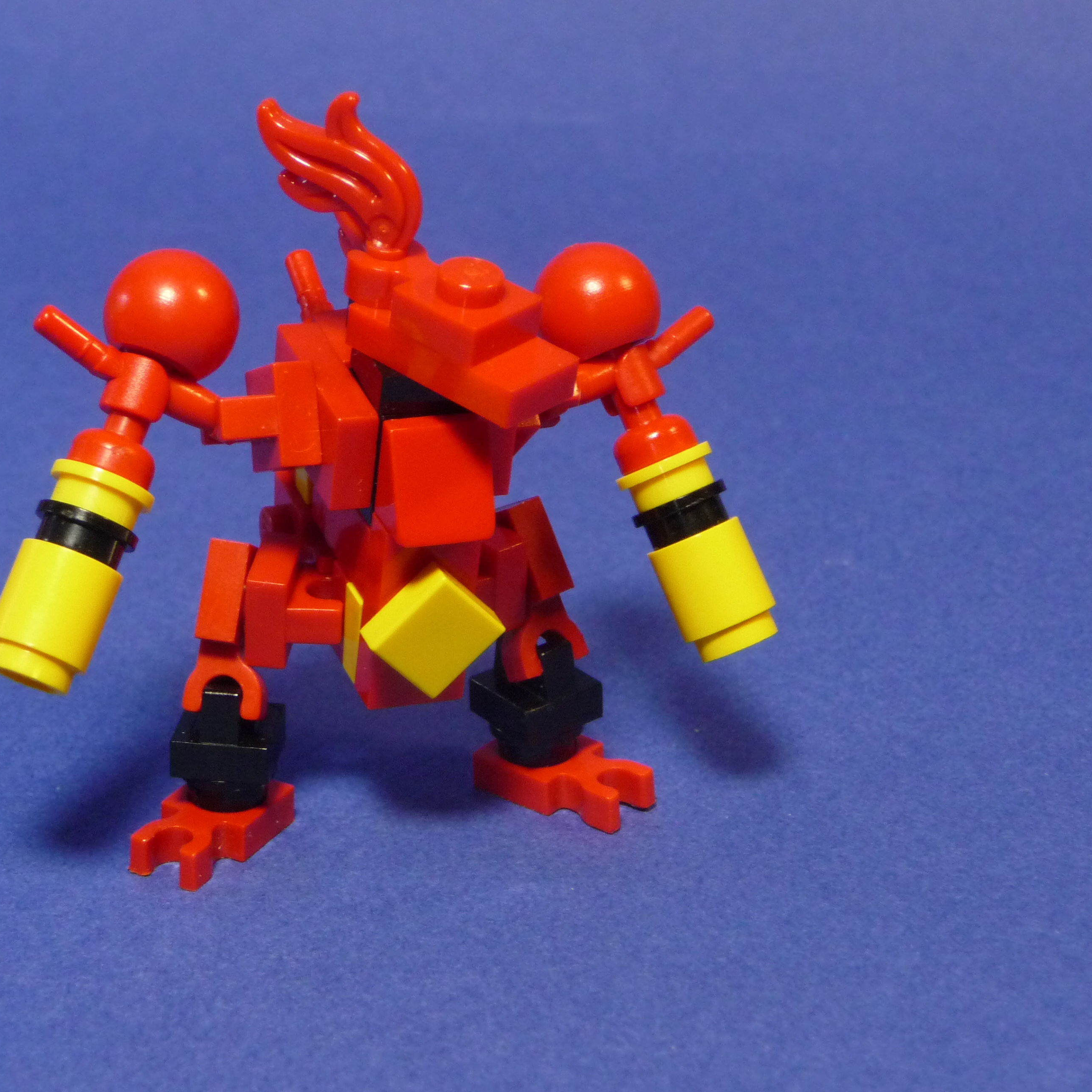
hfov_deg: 20.4
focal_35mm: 85
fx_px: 3034
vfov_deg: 20.4
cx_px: 406
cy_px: 546
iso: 320
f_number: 4.6
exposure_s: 1/40
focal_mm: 12.2
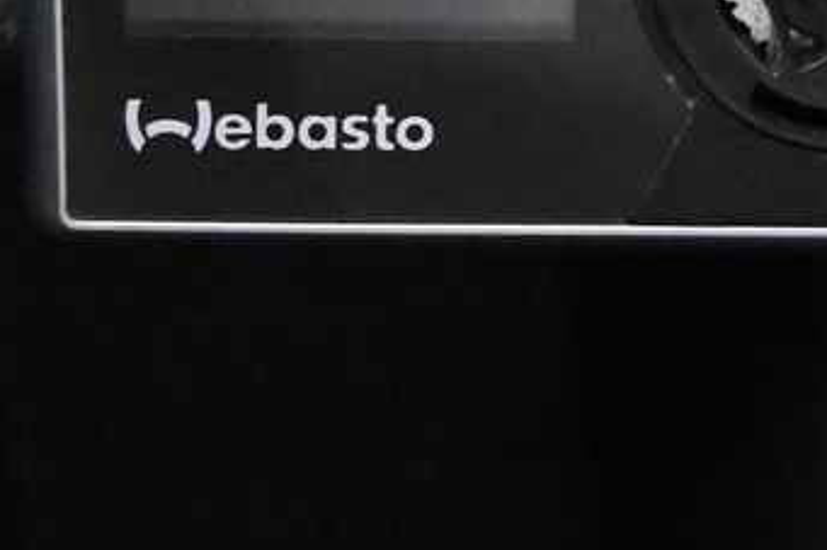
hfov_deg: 17.9
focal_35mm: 114
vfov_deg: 11.9
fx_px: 2617
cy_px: -15
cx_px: 468
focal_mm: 16
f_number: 3.5
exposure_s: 1/20
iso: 12800
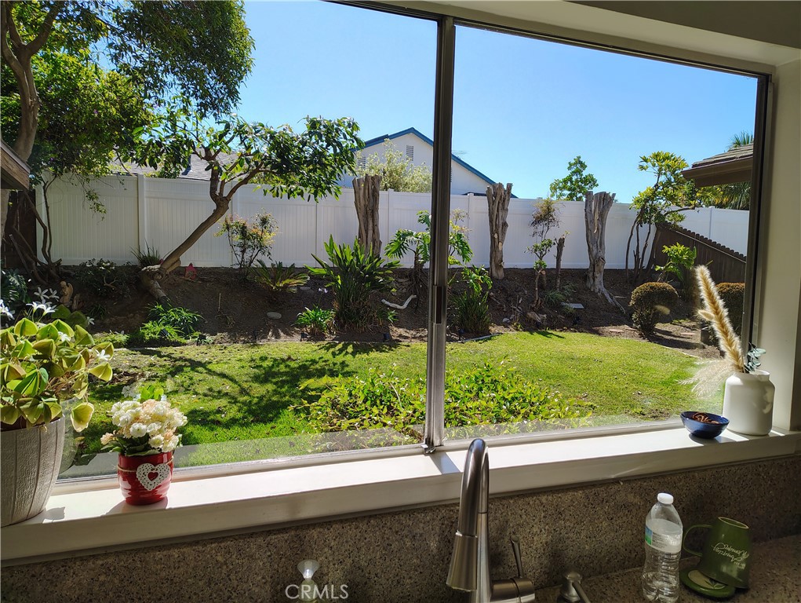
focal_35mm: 24
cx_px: 400
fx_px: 556
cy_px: 302
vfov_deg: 56.9
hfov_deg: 71.5
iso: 100
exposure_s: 1/556
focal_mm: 5.56
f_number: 1.8
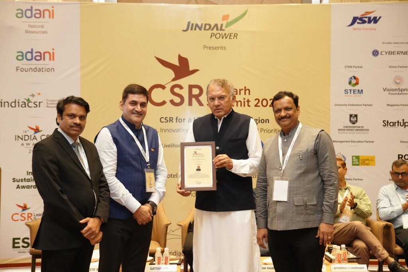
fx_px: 578
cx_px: 204
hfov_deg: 38.9
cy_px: 136
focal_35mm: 51
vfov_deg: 26.5
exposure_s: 1/200
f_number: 4.5
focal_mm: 51
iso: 1600
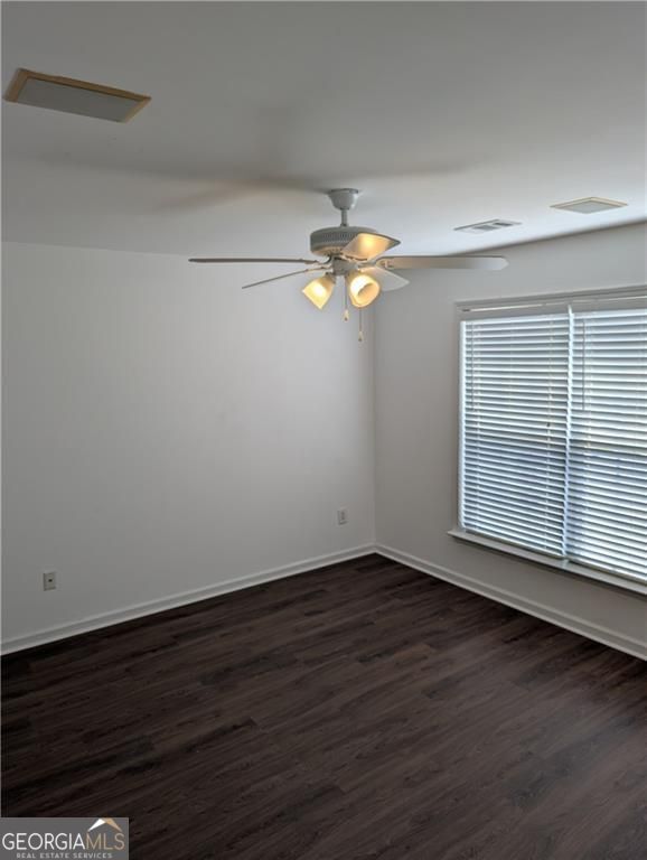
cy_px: 430
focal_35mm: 24
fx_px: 597
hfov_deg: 56.9
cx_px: 324
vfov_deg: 71.5
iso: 41
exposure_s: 1/221
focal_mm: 6.81
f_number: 1.85
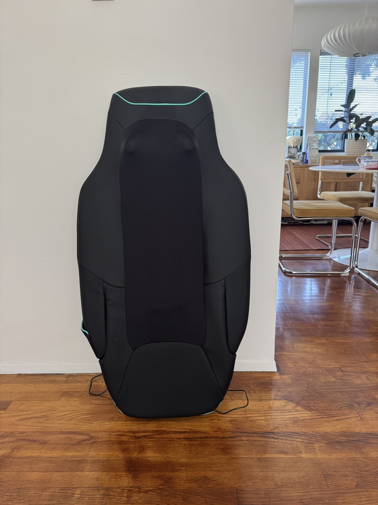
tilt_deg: -16.2
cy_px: 252
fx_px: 349
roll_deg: +0.8
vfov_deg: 71.6
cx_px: 189
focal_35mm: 24
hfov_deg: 56.8
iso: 200
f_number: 1.78
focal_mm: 6.76
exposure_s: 1/94
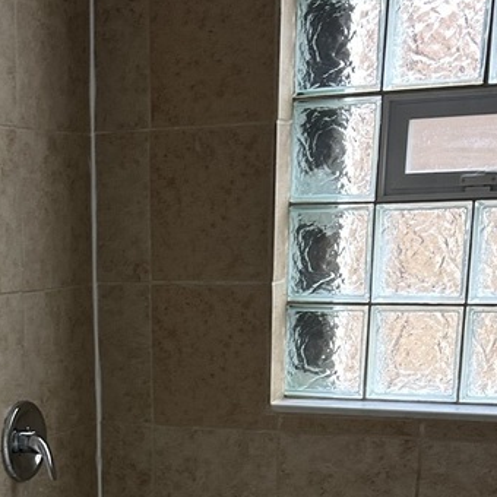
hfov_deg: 23.2
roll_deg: +2.5
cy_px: 665
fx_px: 1186
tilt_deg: -23.6
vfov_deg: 21.2
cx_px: 70
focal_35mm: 73
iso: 125
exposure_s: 1/100
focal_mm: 5.7
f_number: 1.5
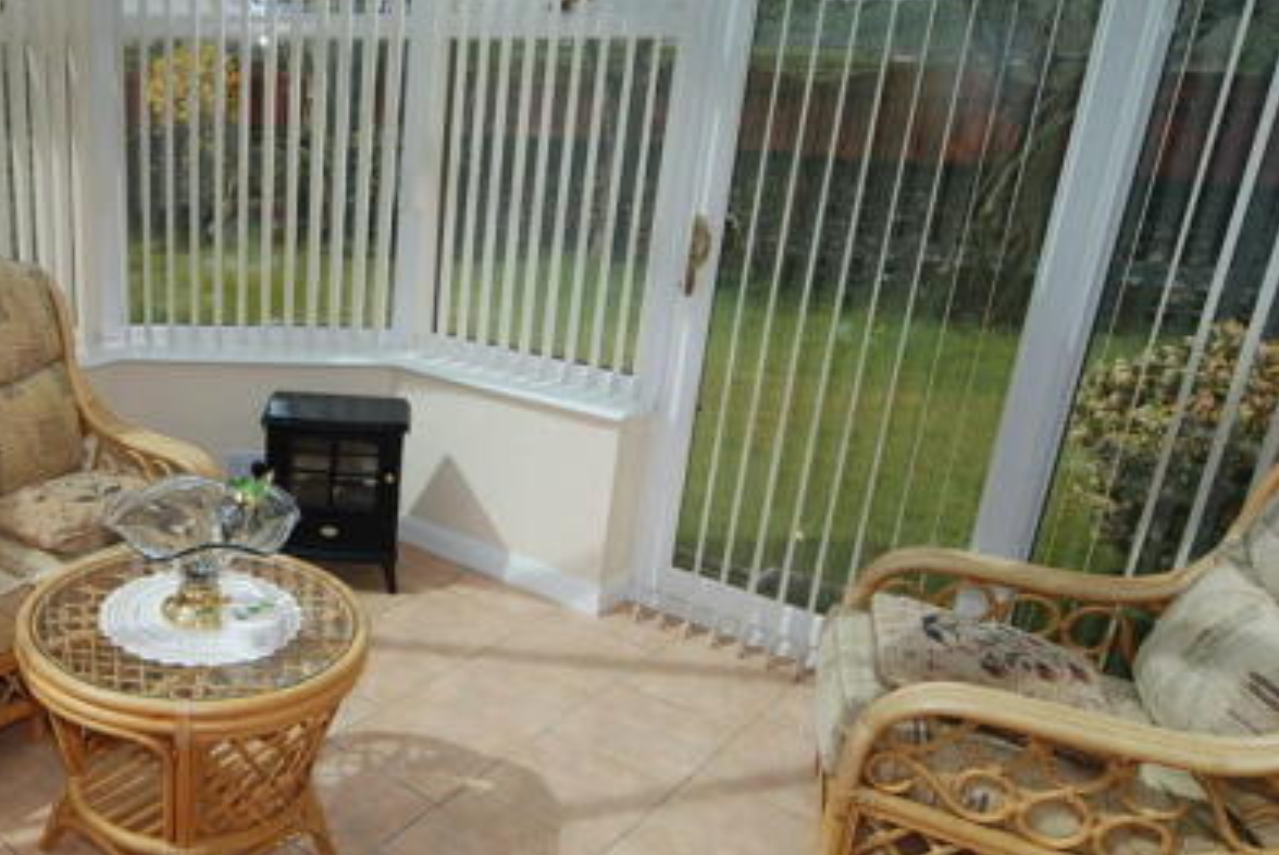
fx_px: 1067
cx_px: 217
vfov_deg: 43.7
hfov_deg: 56.4
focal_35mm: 30
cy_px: 445
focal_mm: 12
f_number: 8
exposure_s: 1/200
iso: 100
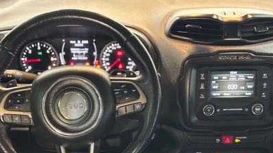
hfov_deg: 31.4
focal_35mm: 67
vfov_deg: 17.9
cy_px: 116
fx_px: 485
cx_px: 134
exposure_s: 1/24
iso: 400
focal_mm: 5.96
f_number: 1.6
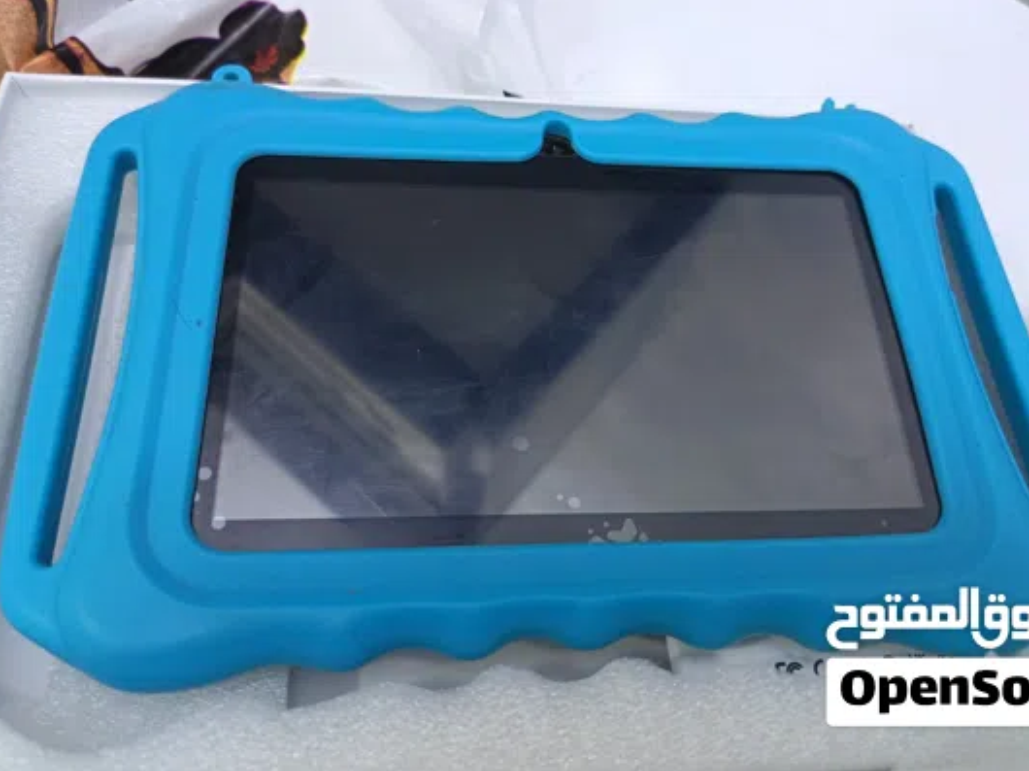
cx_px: 534
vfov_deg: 47.9
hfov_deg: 61.7
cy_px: 307
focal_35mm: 29
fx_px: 862
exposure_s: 1/60
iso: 867
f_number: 1.75
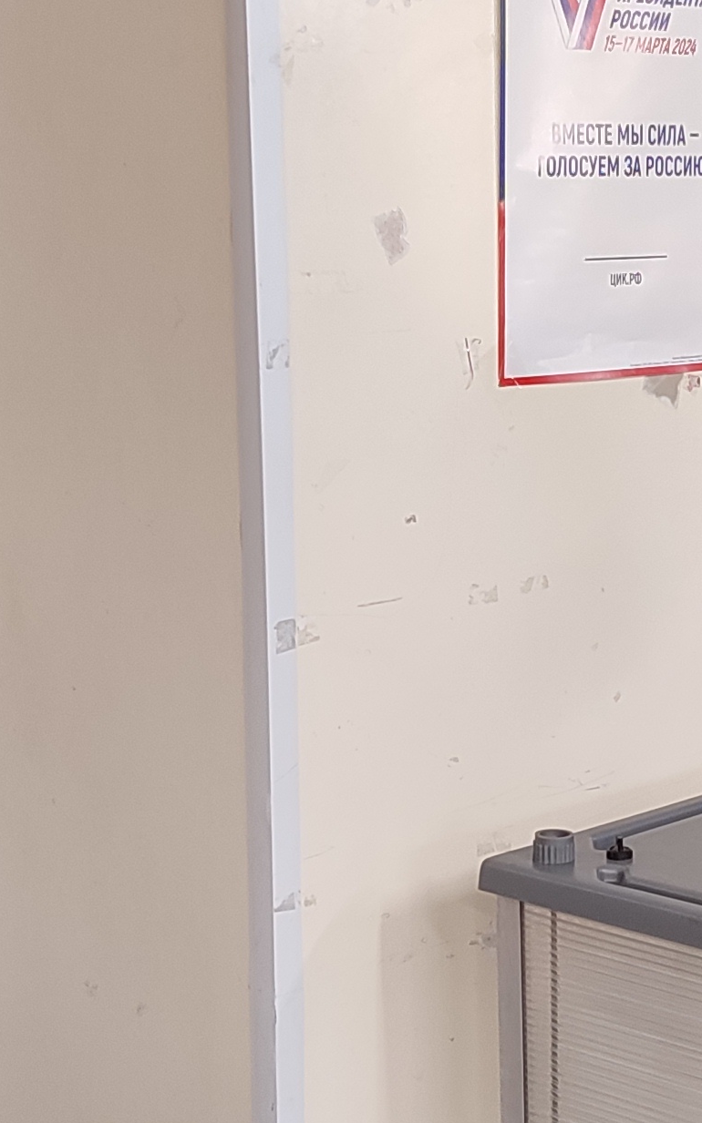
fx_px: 2634
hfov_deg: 15.0
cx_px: 602
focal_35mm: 86
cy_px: 564
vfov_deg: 24.1
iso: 587
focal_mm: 5.95
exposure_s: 1/50
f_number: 1.89
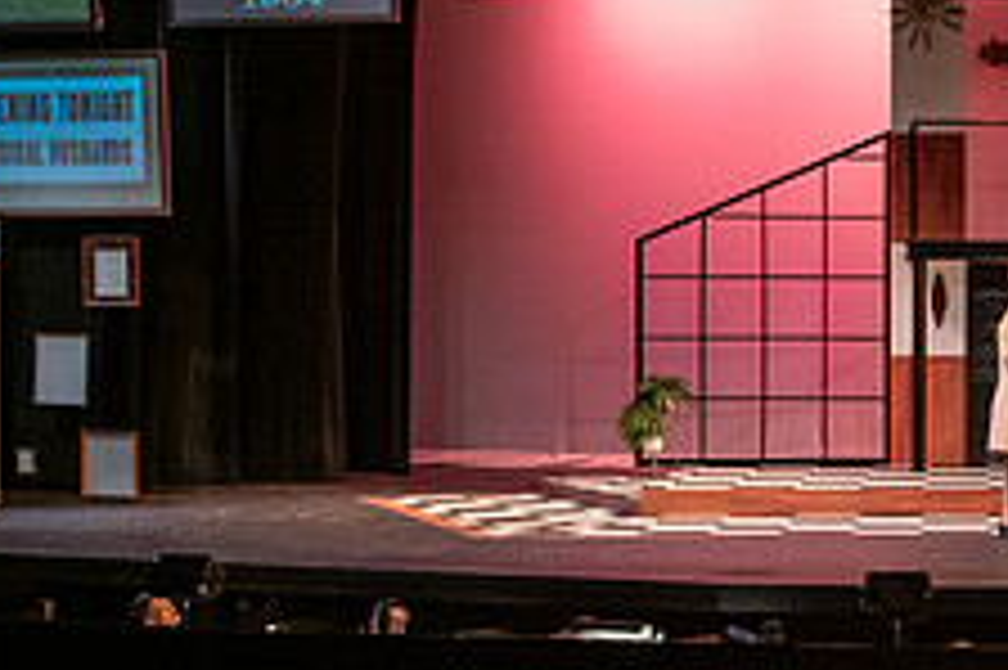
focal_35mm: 83
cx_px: 1170
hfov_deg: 22.7
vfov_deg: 16.4
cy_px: 317
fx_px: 2322
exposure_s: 1/200
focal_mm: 32
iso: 3200
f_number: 3.2
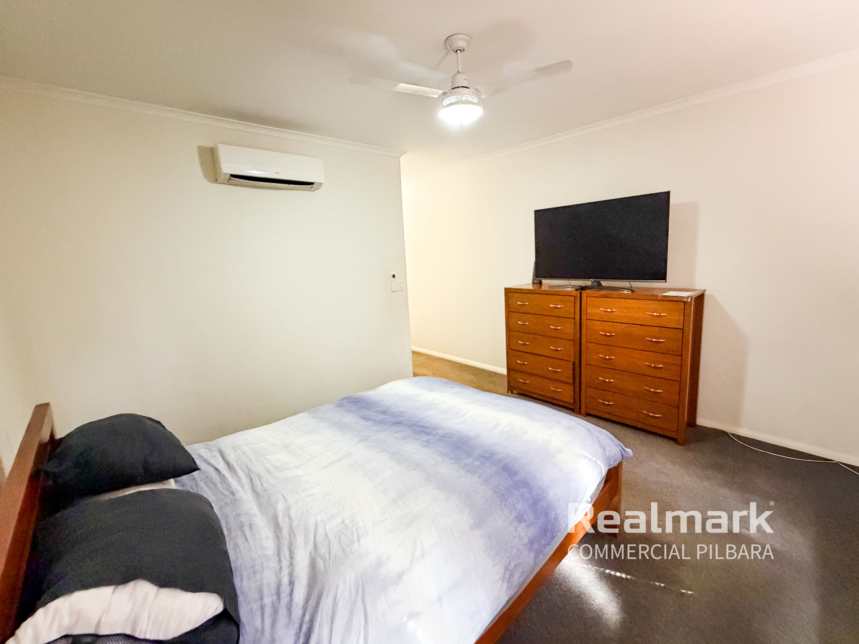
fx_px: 372
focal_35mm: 15
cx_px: 448
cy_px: 312
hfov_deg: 98.1
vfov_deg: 81.7
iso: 800
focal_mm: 2.22
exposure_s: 1/50
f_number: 2.2
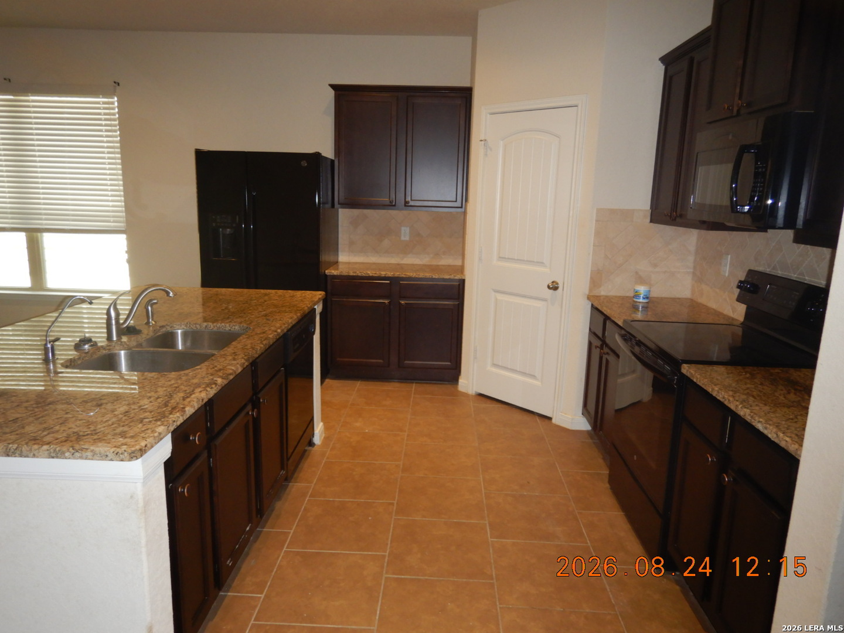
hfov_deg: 71.6
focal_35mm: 24
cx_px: 422
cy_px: 316
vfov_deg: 56.8
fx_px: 585
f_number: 2.8
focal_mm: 4.3
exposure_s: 1/30
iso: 200
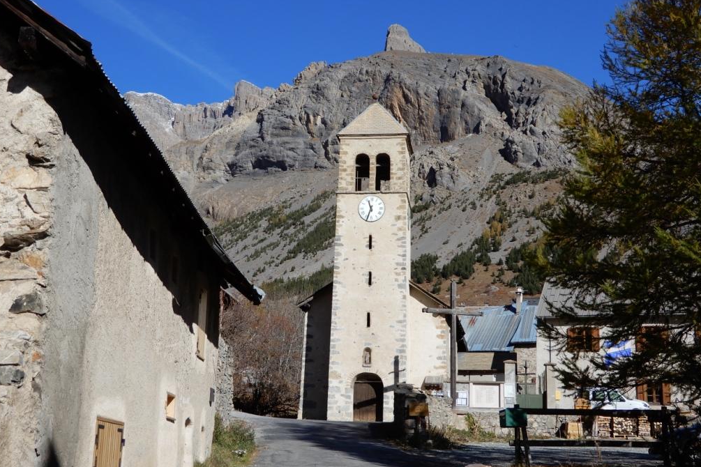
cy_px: 205
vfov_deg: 25.5
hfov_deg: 37.5
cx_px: 347
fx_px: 1032
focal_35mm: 53
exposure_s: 1/1000
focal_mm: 8.9
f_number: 4
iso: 80
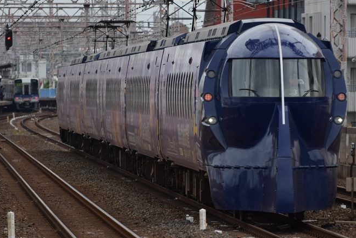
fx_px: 4711
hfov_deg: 4.3
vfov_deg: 2.9
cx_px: 211
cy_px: 103
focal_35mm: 476
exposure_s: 1/640
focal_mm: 260
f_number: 5.6
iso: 200
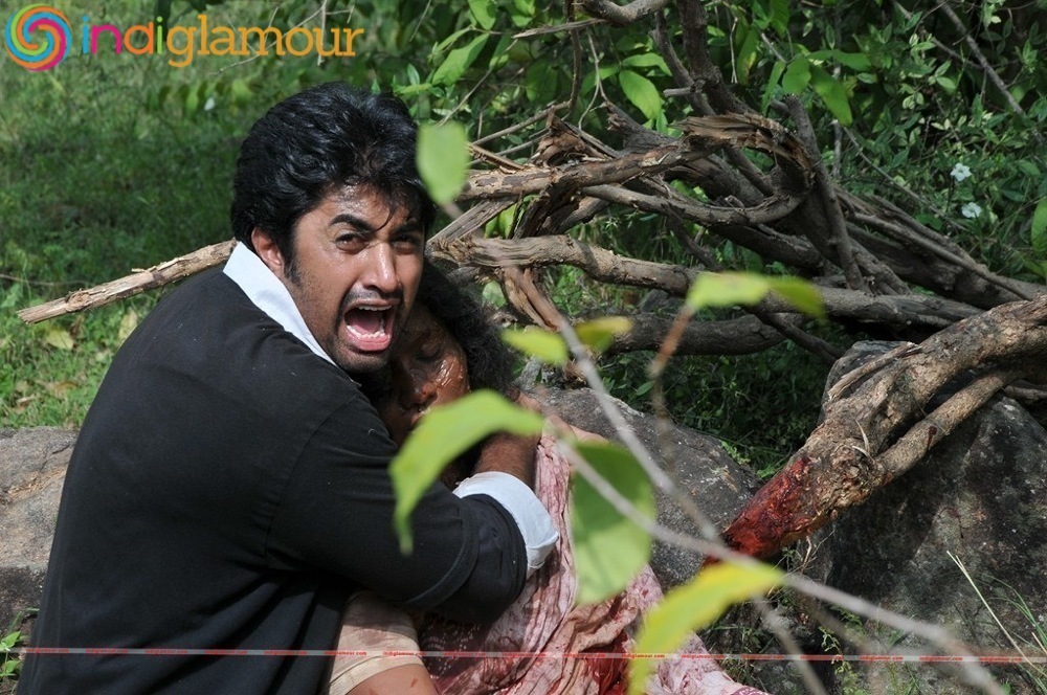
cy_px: 348
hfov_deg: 13.1
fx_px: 4575
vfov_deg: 8.7
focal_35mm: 158
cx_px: 524
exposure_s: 1/160
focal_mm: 105
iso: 200
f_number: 11
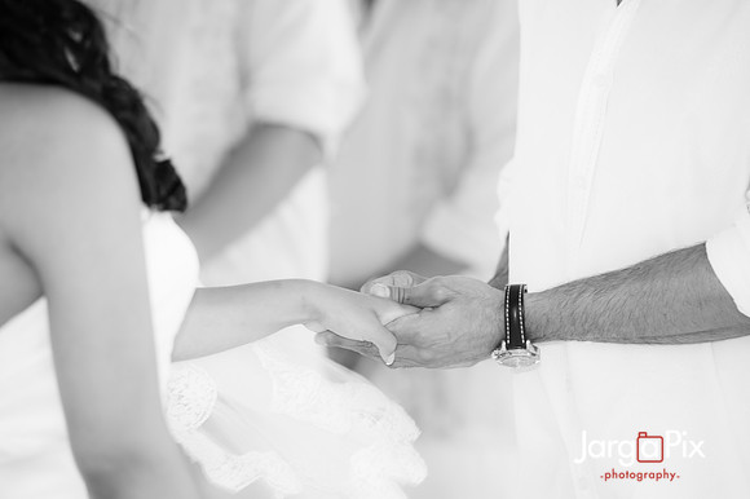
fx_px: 4164
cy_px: 250
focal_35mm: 200
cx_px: 375
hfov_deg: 10.3
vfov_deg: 6.9
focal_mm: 200
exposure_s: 1/125
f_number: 4
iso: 200
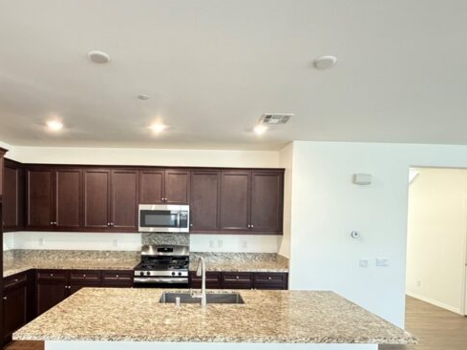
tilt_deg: -0.8
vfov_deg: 60.2
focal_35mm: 22
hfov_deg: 75.9
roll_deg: -0.1
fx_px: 297
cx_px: 201
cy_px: 221
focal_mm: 2.22
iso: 1000
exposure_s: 1/60
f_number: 2.2
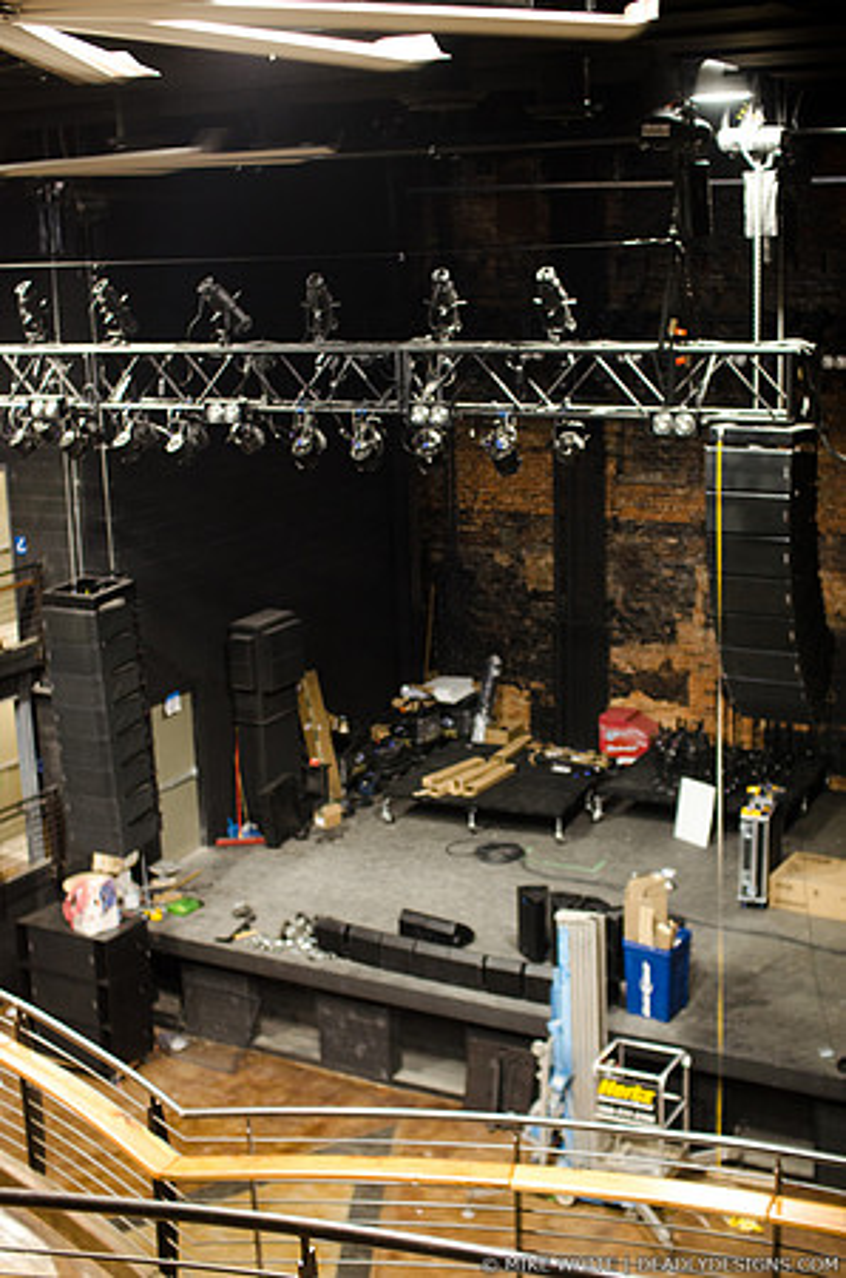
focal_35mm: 45
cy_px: 639
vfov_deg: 43.7
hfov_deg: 29.7
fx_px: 1594
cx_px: 423
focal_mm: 30
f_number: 2.5
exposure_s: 1/60
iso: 1000
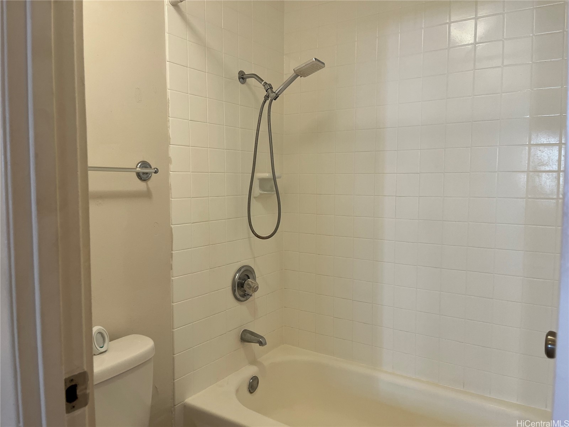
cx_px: 284
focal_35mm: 26
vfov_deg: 53.1
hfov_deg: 67.3
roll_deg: +0.1
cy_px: 214
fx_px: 427
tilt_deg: -3.5
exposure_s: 1/120
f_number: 1.6
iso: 100
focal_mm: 5.1
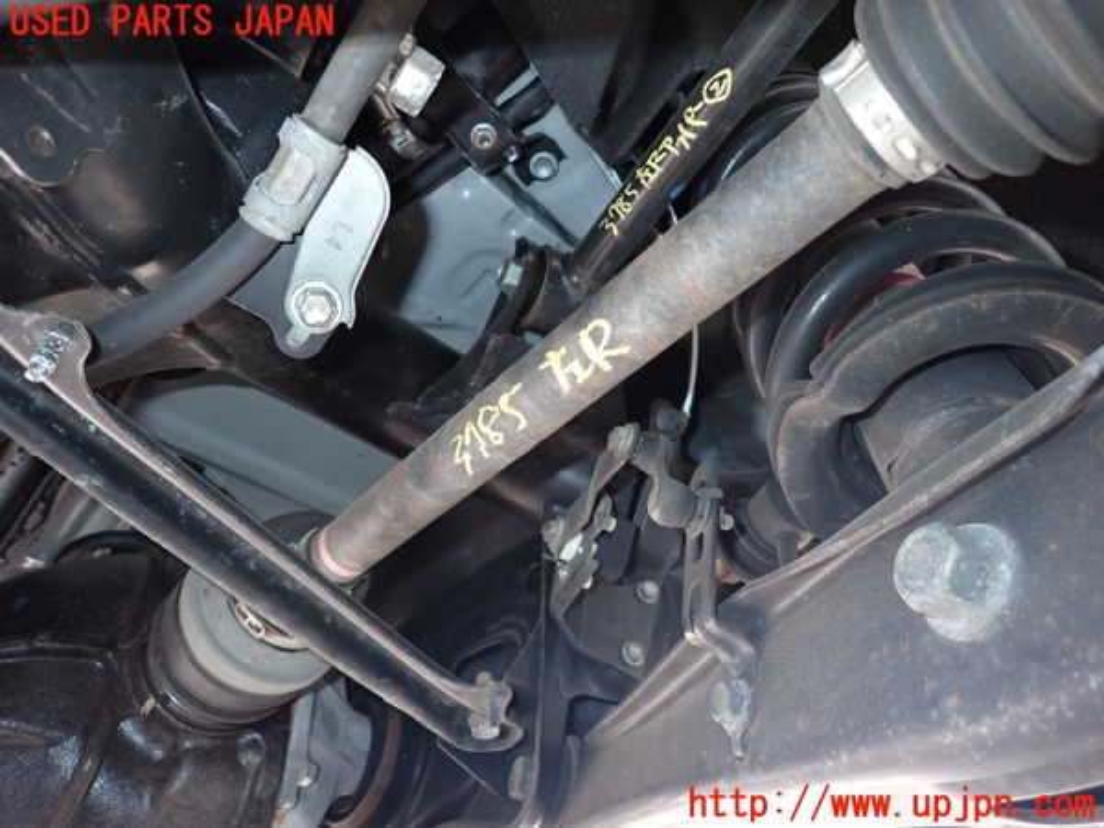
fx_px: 797
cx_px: 552
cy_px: 414
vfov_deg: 54.9
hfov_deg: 69.4
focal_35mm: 25
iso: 400
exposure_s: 1/125
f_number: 2
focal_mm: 4.5
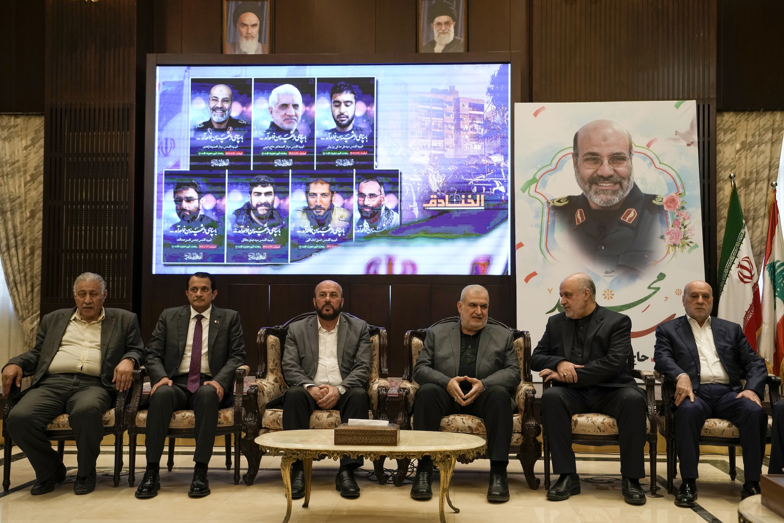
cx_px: 392
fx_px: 697
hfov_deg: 58.7
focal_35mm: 32
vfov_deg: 41.1
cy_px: 262
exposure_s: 1/400
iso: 800
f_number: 2.8
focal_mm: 32
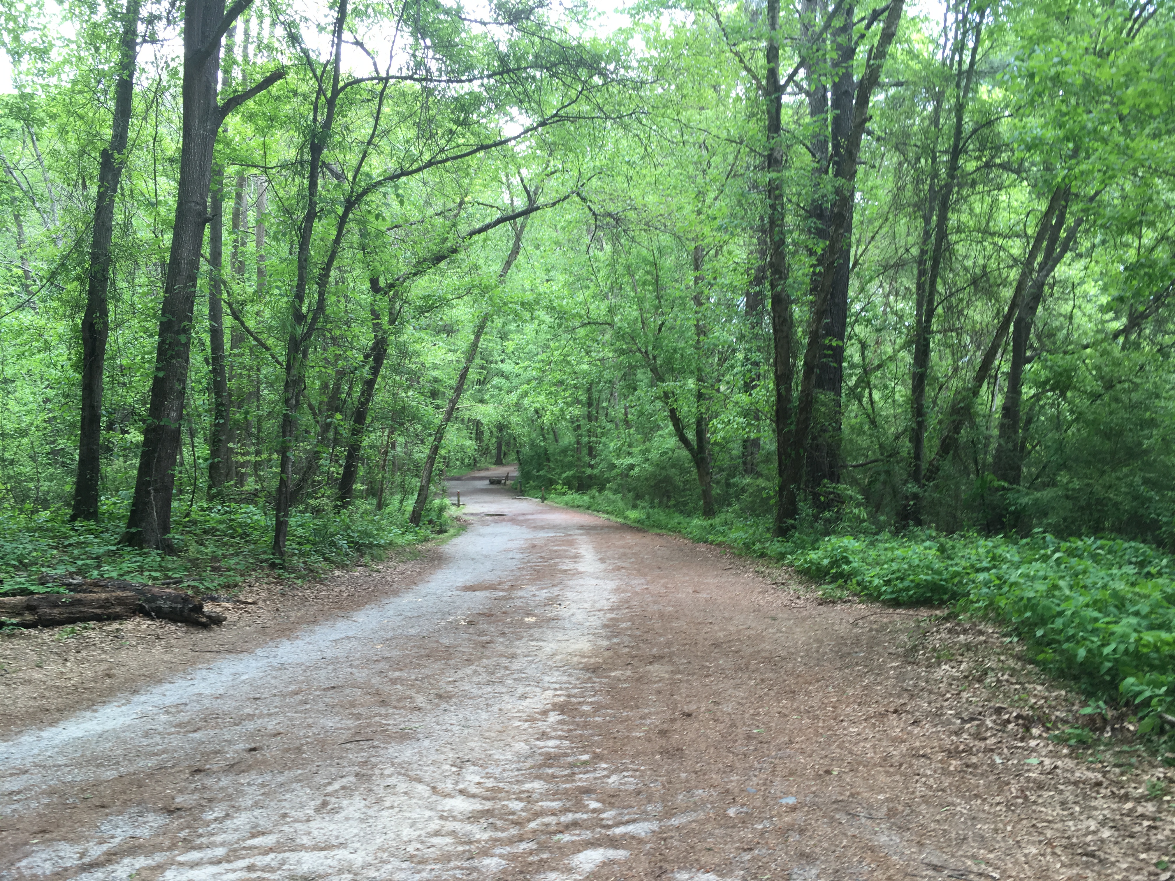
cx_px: 588
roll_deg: -1.3
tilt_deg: +0.5
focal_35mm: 29
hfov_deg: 61.7
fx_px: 984
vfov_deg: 48.2
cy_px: 440
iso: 25
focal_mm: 4.15
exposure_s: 1/40
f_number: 2.2
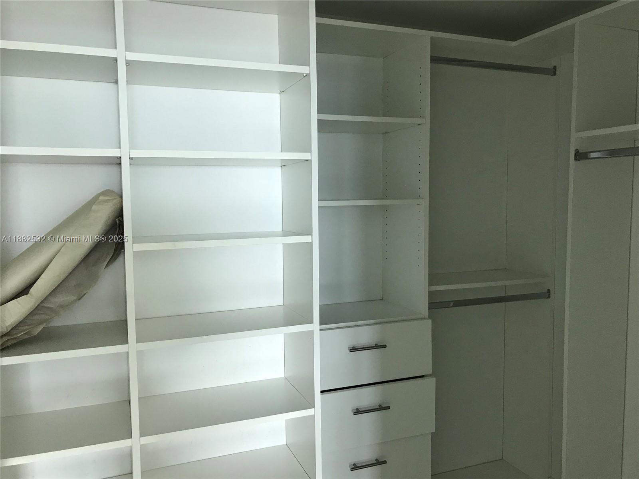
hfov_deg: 63.4
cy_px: 240
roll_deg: +0.6
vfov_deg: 49.7
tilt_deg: -5.1
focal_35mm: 28
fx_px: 517
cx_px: 320
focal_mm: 3.99
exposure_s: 1/24
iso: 40
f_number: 1.8
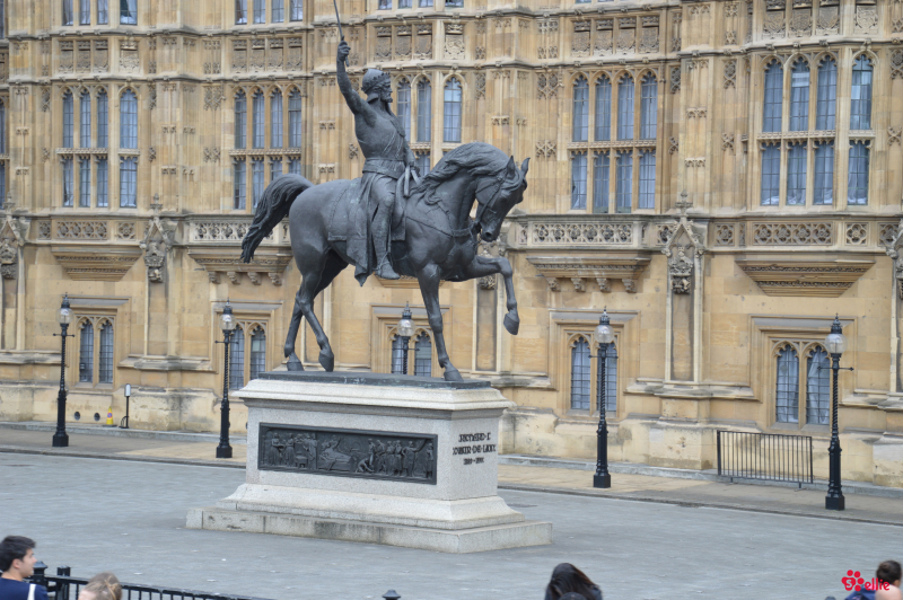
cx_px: 452
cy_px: 300
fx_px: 2331
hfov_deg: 21.9
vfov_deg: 14.7
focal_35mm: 93
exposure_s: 1/125
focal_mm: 62
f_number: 5.6
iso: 125
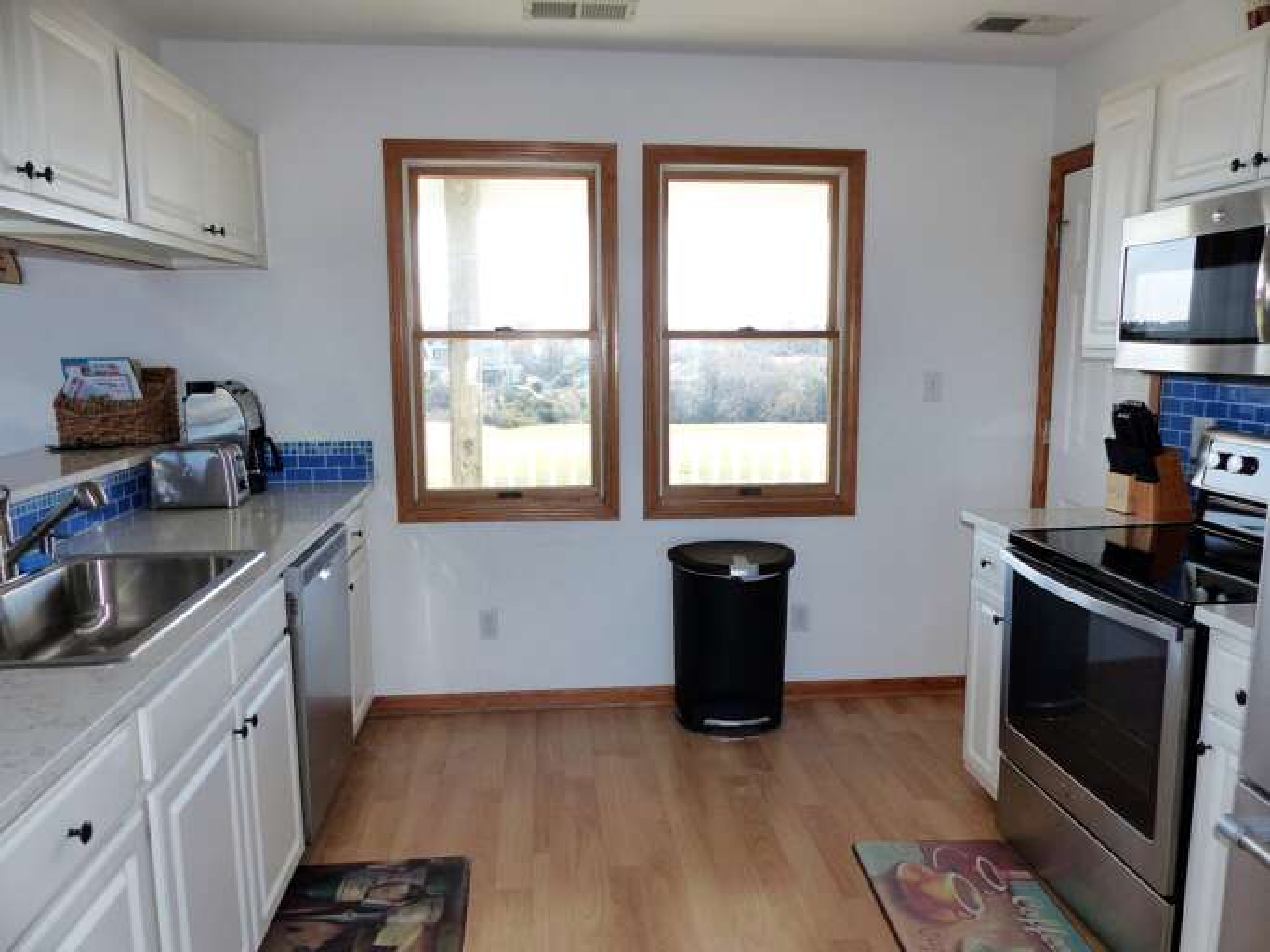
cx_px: 635
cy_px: 476
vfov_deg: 54.9
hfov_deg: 69.4
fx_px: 917
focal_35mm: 25
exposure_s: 1/100
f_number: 3.5
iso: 160
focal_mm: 4.5
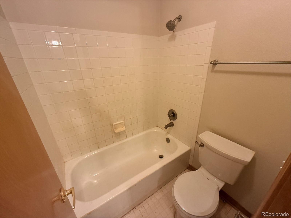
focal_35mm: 14
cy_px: 109
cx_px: 146
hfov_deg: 102.1
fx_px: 118
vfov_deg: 85.7
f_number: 2.2
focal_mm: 2.22
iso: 320
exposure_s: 1/60
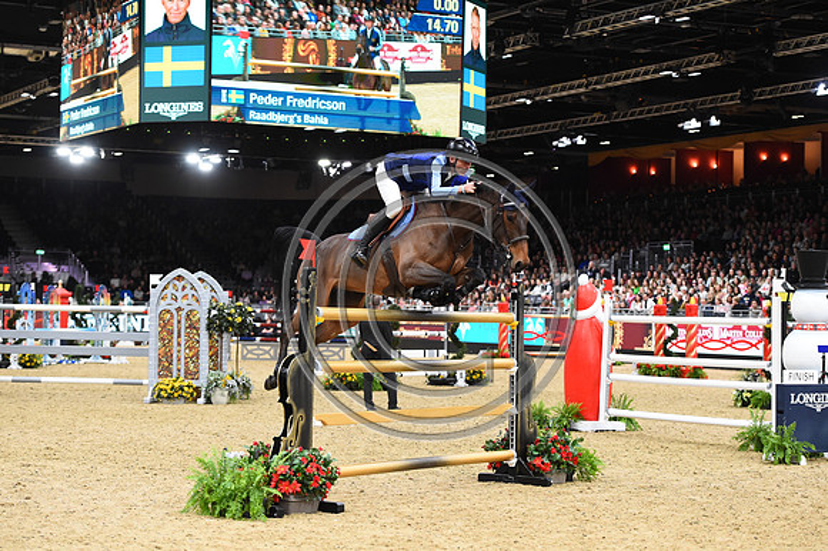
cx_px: 414
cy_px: 276
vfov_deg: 16.1
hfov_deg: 23.9
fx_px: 1954
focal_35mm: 85
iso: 5000
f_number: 3.5
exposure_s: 1/800
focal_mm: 85
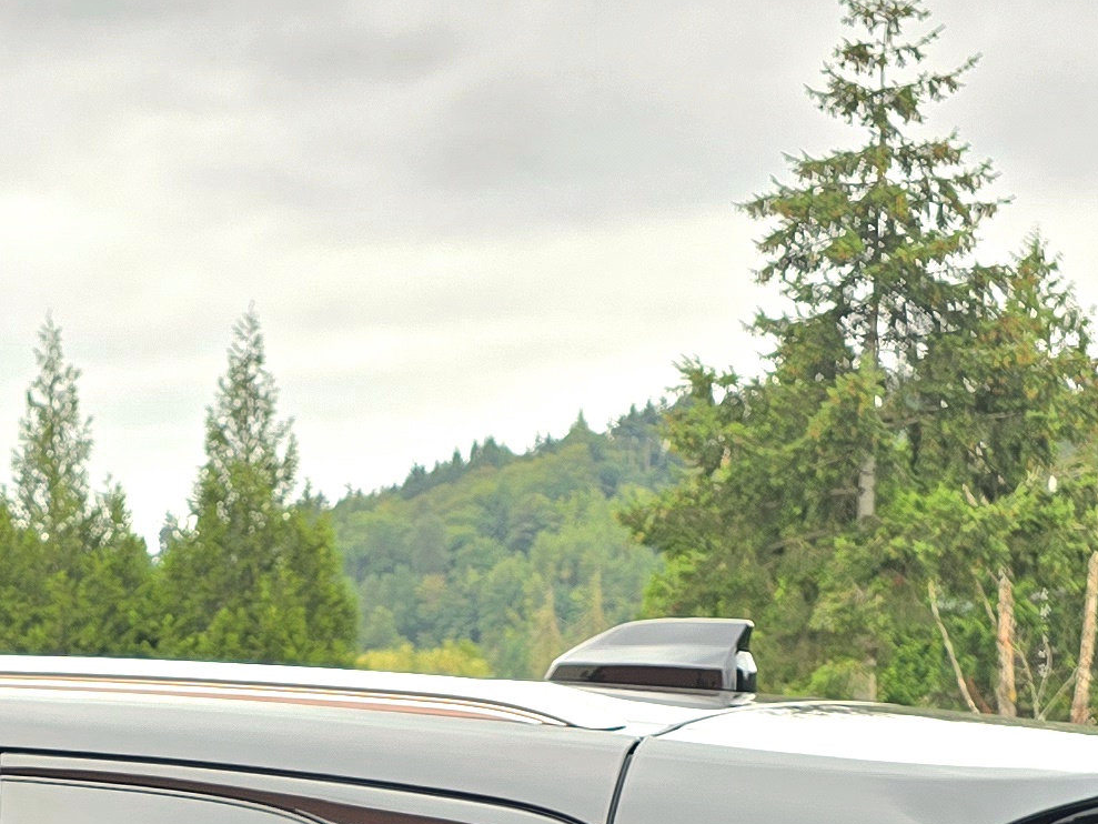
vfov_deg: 13.9
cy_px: 1536
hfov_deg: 20.5
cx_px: 18
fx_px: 2950
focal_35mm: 93
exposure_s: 1/263
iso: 12
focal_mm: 6.3
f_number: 1.7
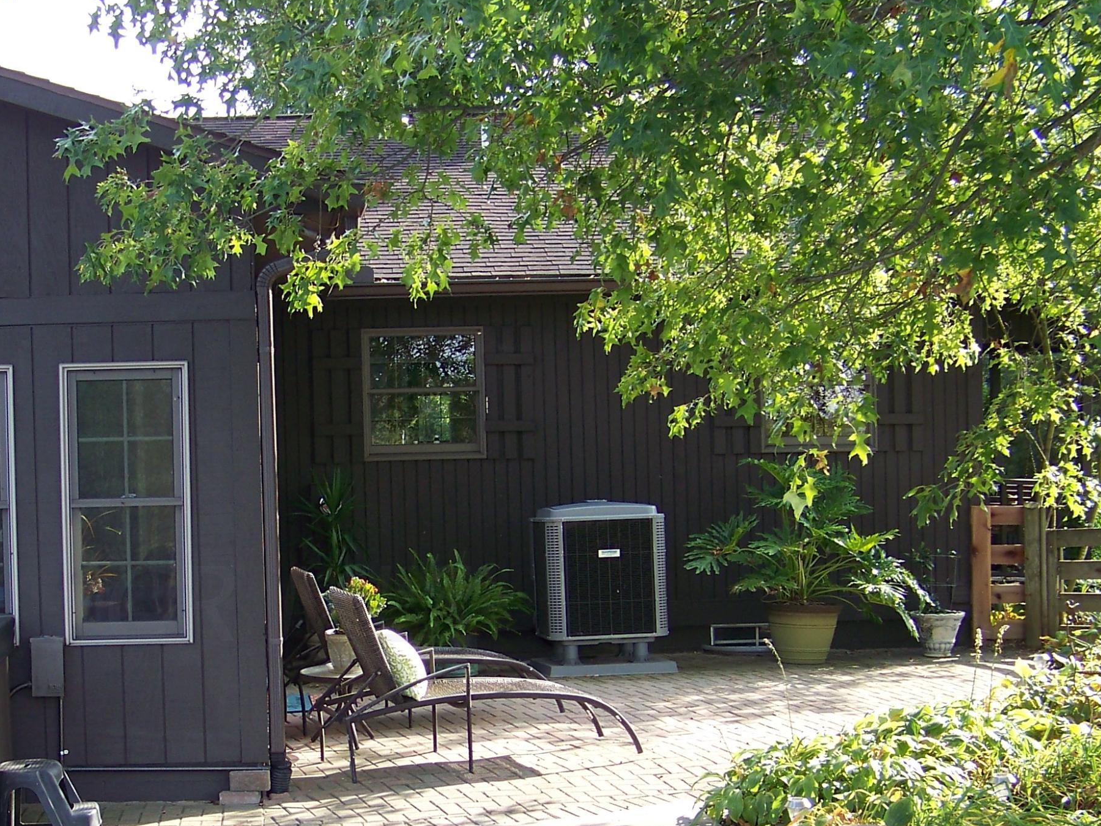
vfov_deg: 24.2
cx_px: 289
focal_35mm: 60
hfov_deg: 31.7
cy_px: 603
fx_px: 1908
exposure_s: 1/100
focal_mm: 5.85
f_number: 2.8
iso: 64
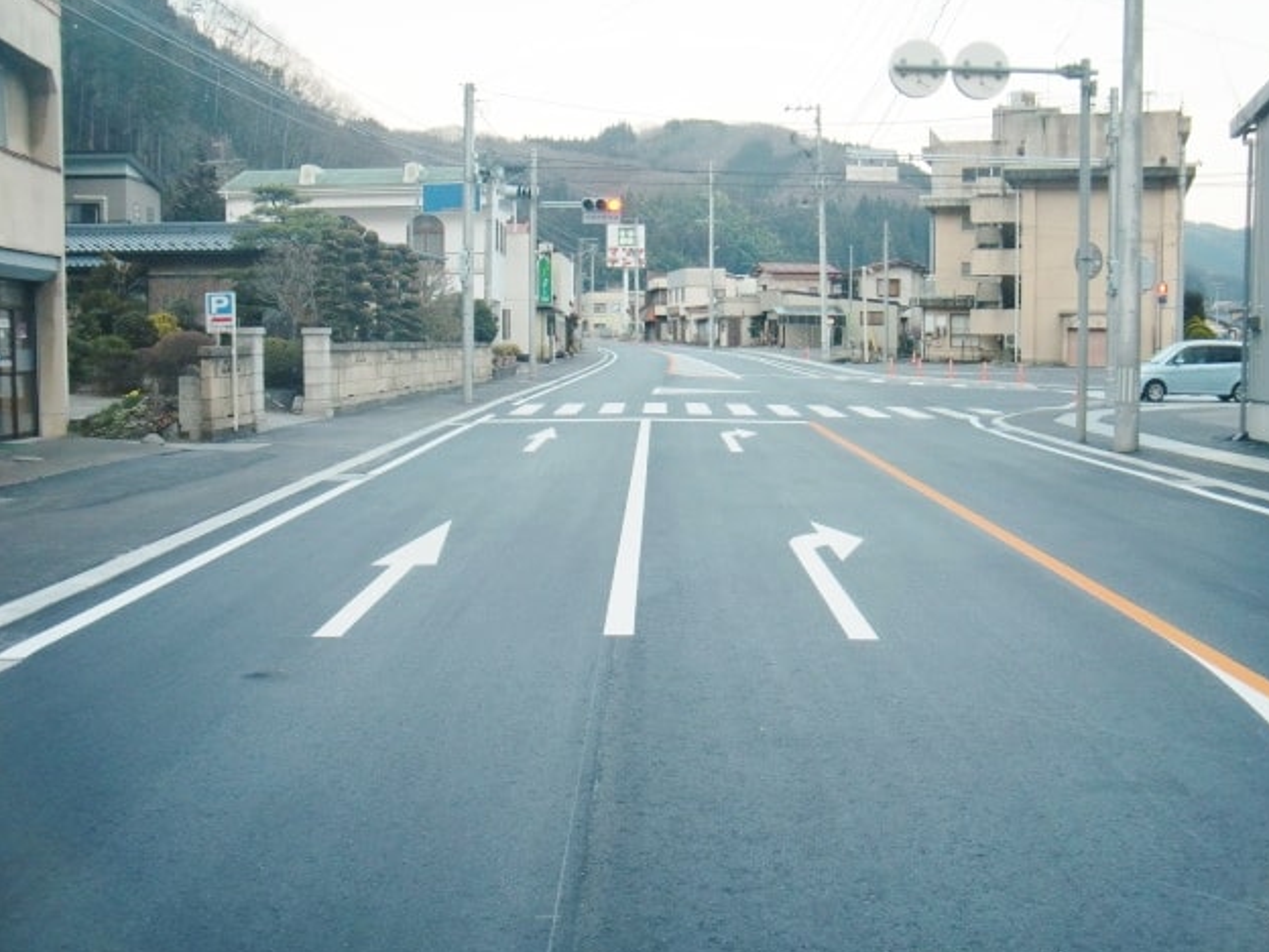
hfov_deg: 47.9
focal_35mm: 39
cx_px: 647
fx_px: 1430
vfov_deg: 36.8
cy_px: 476
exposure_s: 1/100
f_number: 3.9
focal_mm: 6.66
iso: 64
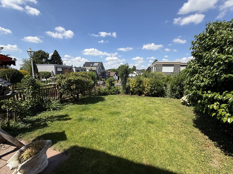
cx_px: 116
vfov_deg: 85.7
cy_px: 87
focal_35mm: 14
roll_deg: -2.1
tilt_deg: -8.9
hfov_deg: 102.1
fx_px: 94
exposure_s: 1/1613
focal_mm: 2.22
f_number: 2.2
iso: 50
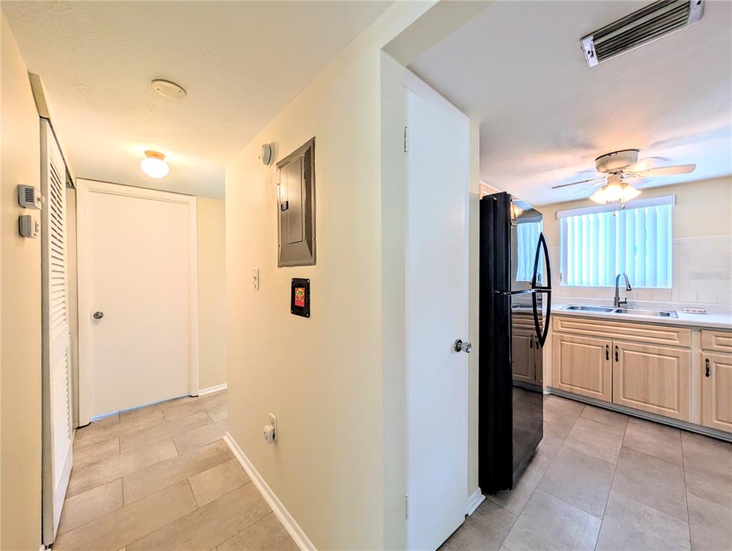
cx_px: 366
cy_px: 276
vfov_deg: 94.6
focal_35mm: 12
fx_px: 254
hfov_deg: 110.5
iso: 92
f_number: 1.7
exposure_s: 1/120
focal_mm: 2.02
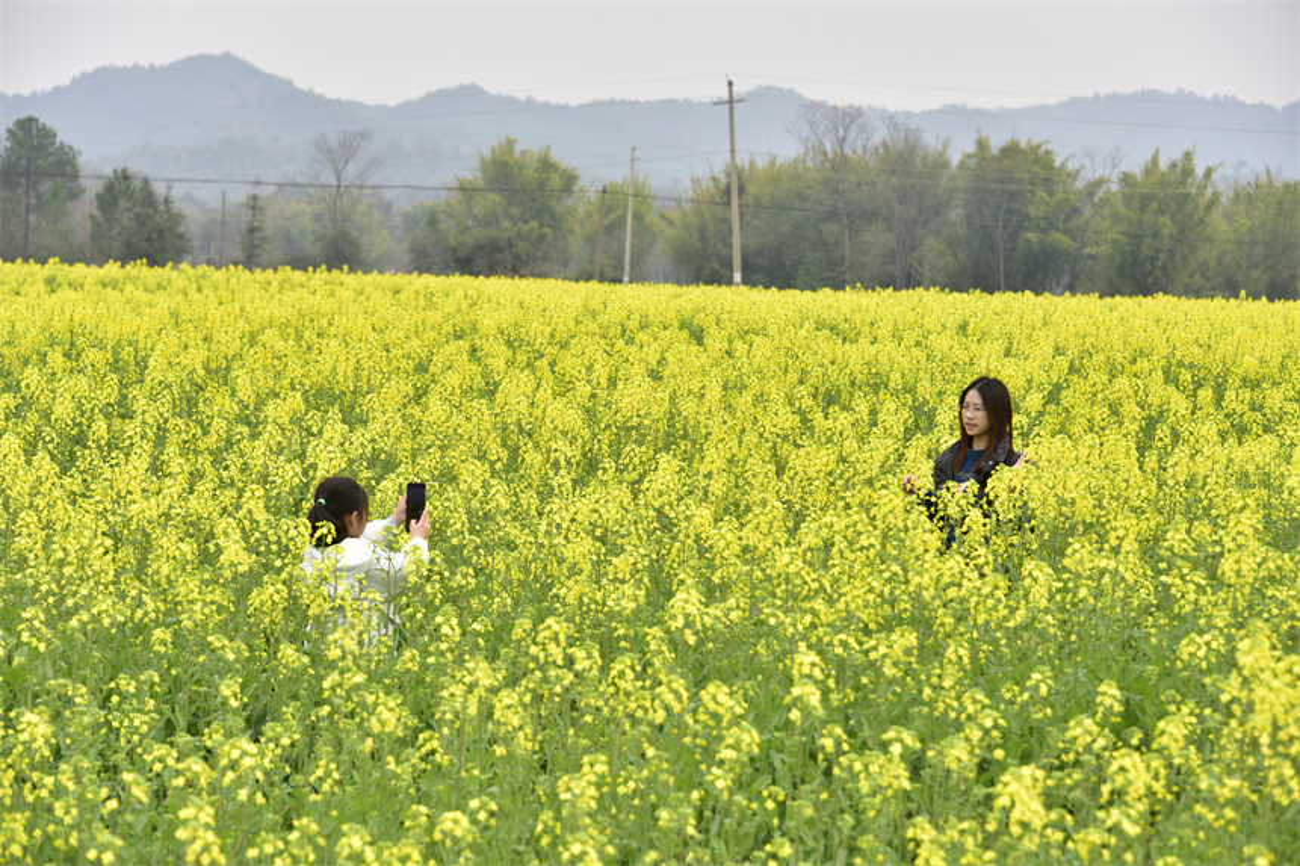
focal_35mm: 105
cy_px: 433
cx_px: 650
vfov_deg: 13.0
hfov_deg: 19.5
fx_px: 3791
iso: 100
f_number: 6.3
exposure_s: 1/125
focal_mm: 105
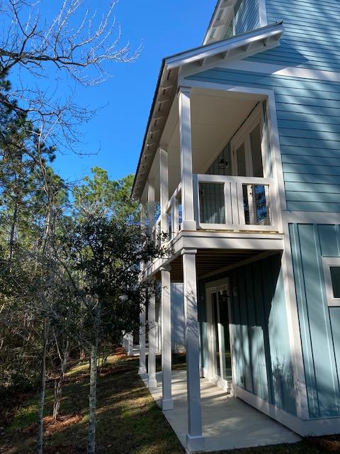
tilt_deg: +15.9
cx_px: 170
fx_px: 340
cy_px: 227
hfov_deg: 53.1
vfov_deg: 67.3
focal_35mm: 26
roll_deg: +0.9
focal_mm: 4.25
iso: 32
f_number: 1.8
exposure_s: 1/1159
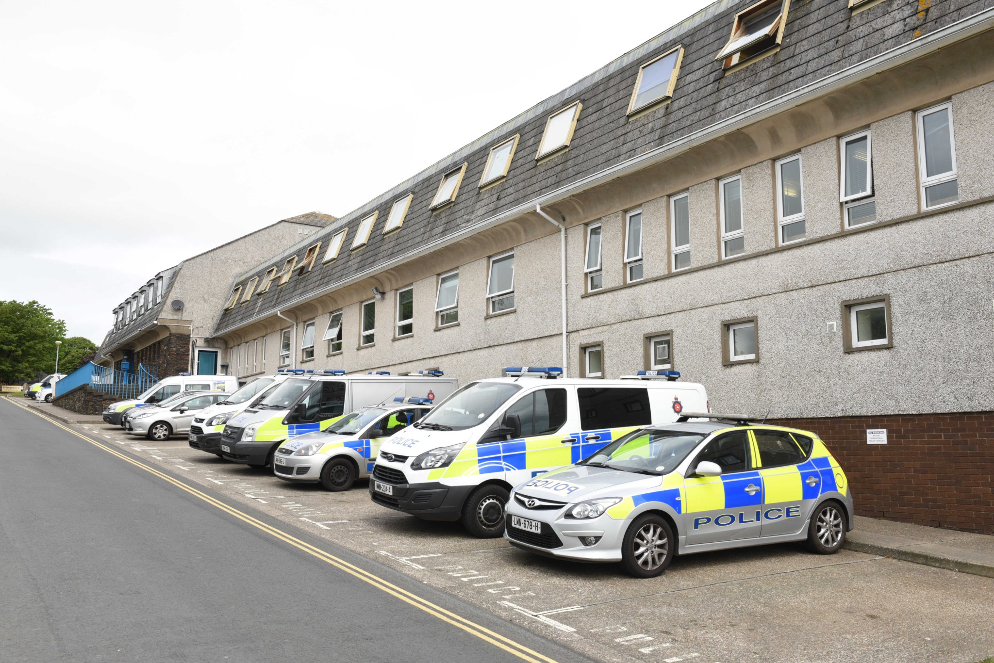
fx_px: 856
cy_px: 332
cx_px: 497
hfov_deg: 60.3
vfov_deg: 42.4
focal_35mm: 31
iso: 400
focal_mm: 31
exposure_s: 1/200
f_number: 14
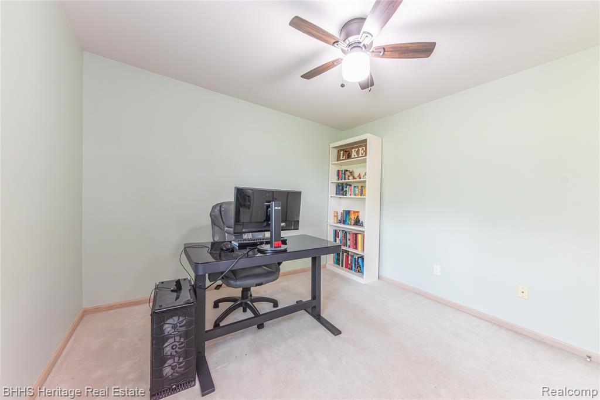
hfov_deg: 112.6
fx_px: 200
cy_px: 200
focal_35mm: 12
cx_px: 300
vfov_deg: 90.0
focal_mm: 12
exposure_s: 1/80
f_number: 6.3
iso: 1000
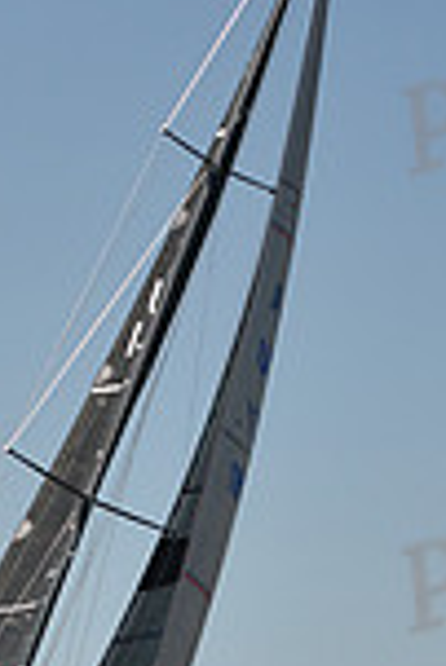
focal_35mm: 268
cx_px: 174
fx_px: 4969
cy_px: 353
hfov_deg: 5.1
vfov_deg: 7.7
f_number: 3.2
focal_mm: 70
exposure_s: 1/1600
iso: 250
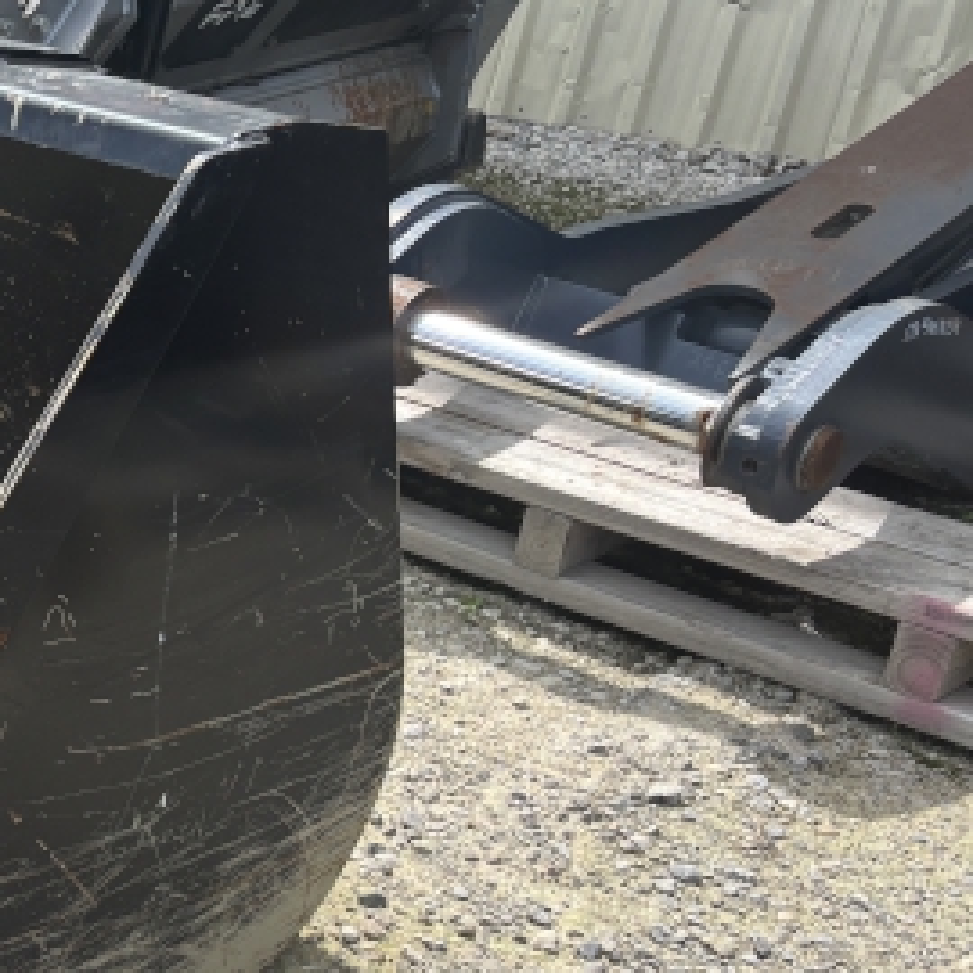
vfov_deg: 25.3
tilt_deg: -26.7
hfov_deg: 21.5
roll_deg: +0.8
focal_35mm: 68
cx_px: -461
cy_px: 569
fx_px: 2162
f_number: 1.6
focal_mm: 5.96
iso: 50
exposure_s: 1/1522
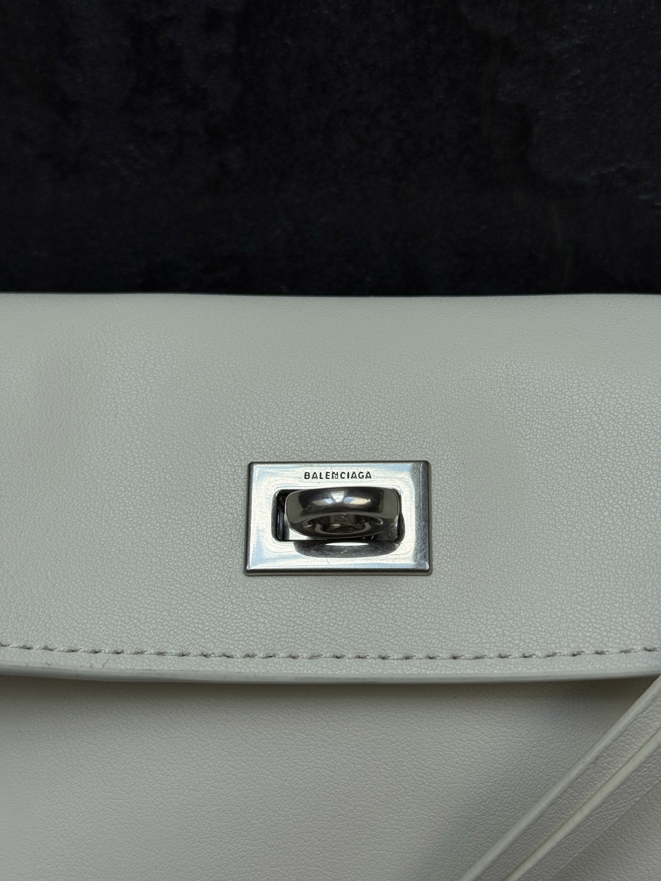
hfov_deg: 30.3
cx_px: 330
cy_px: 440
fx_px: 1222
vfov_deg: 39.7
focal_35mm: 48
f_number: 1.78
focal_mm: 6.76
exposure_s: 1/1980
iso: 64
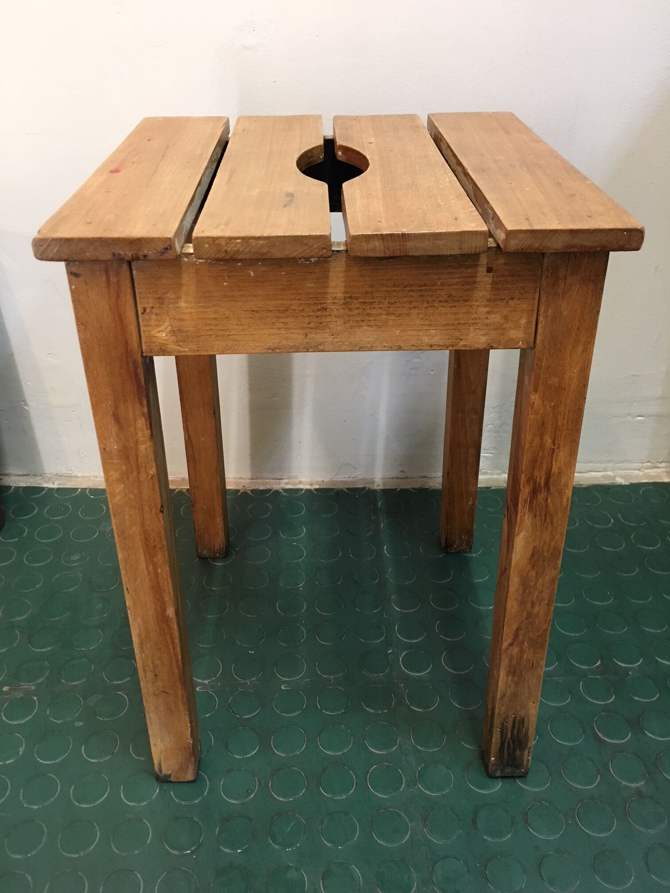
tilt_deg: -34.3
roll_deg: -1.7
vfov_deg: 61.7
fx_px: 748
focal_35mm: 29
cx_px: 335
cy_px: 446
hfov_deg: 48.2
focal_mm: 4.15
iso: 200
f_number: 2.2
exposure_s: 1/20
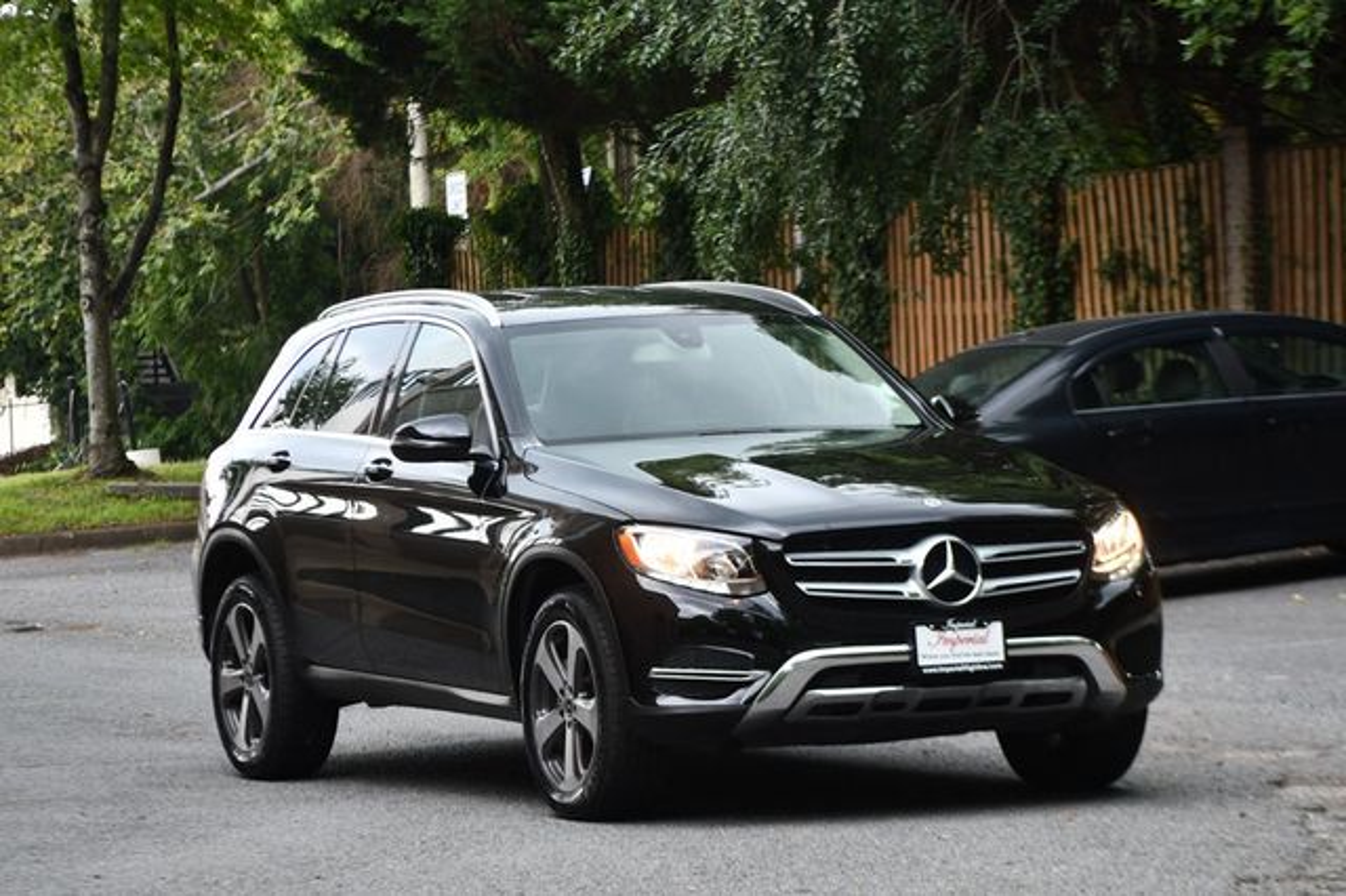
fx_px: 5045
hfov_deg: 15.2
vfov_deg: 10.1
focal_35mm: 135
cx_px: 673
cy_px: 448
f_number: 4.8
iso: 720
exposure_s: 1/250
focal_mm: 90
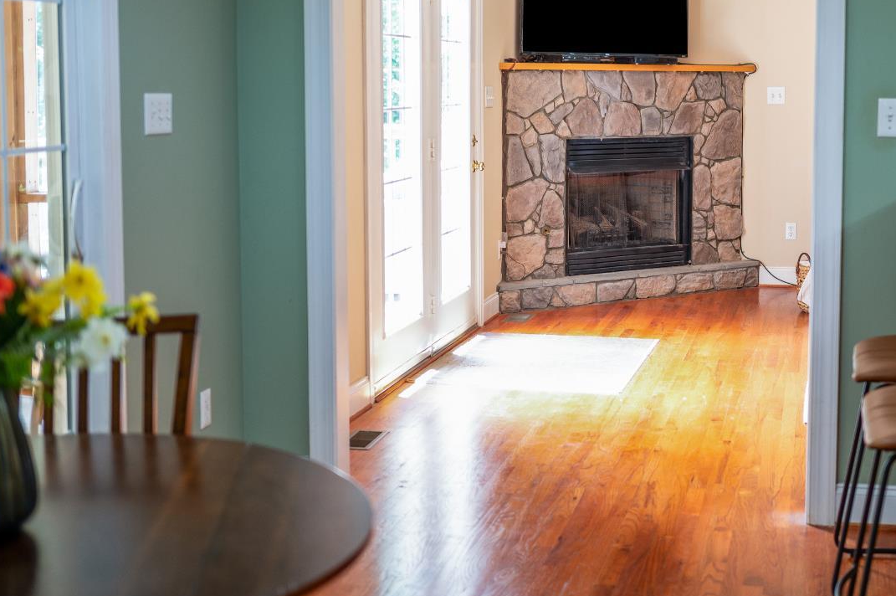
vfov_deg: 24.0
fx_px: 1392
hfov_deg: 35.3
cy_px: 195
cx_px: 605
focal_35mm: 56
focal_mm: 40
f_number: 2.5
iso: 400
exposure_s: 1/60
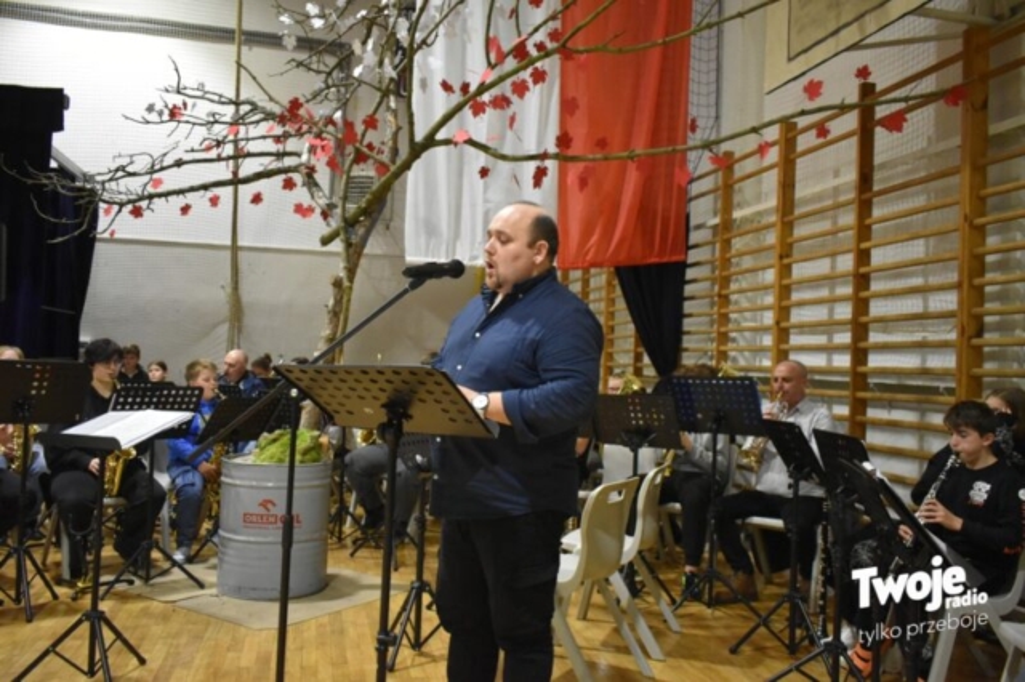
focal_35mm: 30
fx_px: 854
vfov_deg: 43.6
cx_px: 512
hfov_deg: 62.0
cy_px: 341
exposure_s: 1/160
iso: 3200
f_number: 3.8
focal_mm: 20
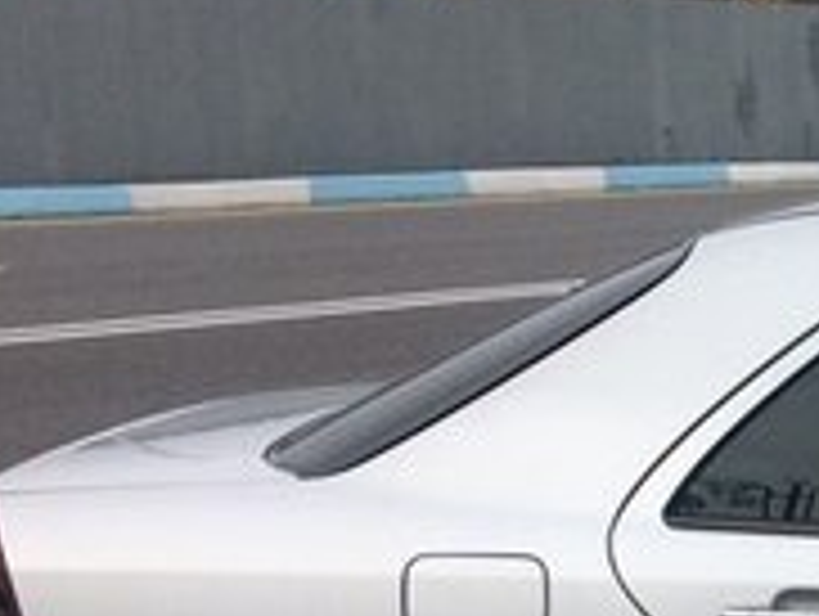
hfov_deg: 16.2
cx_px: 1400
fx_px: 2488
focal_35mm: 105
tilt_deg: -14.8
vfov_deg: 13.8
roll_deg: -1.6
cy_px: 695
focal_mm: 4.15
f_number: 2.2
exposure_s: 1/1580
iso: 32
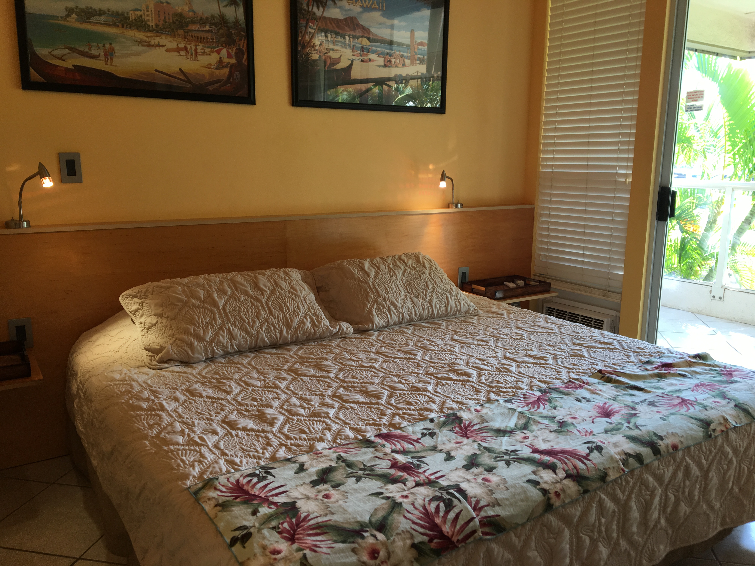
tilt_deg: -11.6
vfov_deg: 48.2
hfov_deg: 61.7
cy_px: 283
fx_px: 633
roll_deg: -0.1
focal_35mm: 29
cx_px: 378
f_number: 2.2
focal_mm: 4.15
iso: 32
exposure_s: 1/40
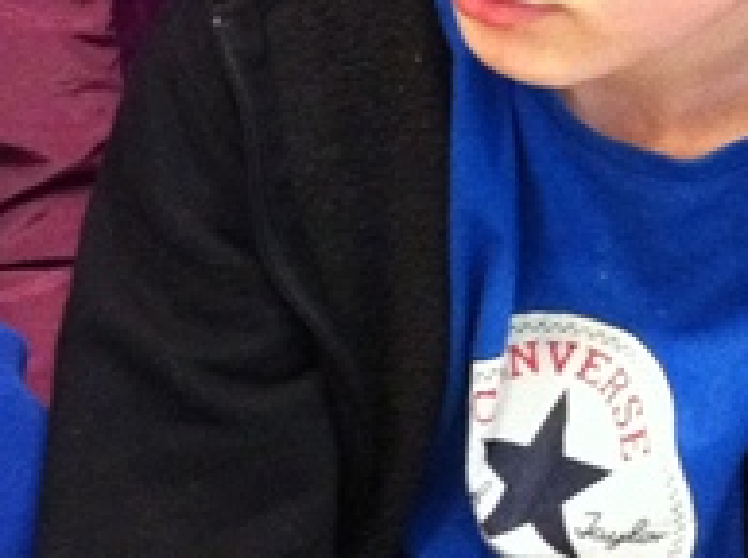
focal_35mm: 116
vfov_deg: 12.6
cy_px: 54
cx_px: 178
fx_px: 2502
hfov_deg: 16.9
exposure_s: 1/15
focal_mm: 3.85
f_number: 2.8
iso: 800
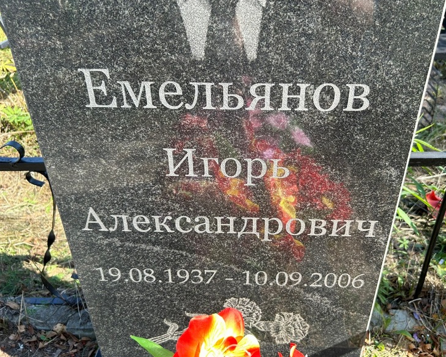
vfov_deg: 51.5
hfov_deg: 62.1
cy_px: 175
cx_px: 245
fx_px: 370
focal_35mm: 28
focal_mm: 5.7
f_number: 1.5
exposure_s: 1/539
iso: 50
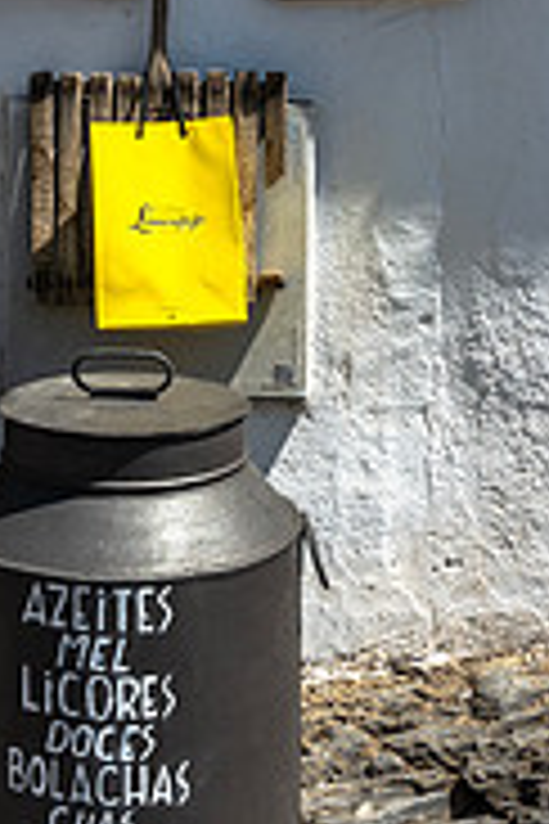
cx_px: 153
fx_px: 1350
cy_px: 365
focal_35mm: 59
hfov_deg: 22.8
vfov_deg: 33.9
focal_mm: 8.8
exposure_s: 1/640
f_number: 8
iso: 250
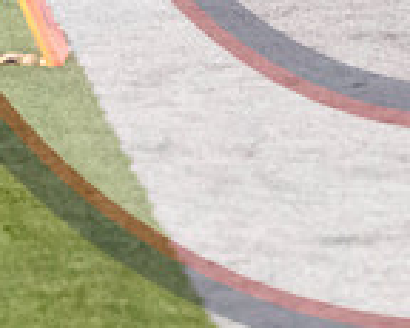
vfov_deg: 3.1
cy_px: -309
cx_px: 656
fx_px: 5966
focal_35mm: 492
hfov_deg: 3.9
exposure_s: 1/2500
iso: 11400
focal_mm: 70
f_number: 2.8
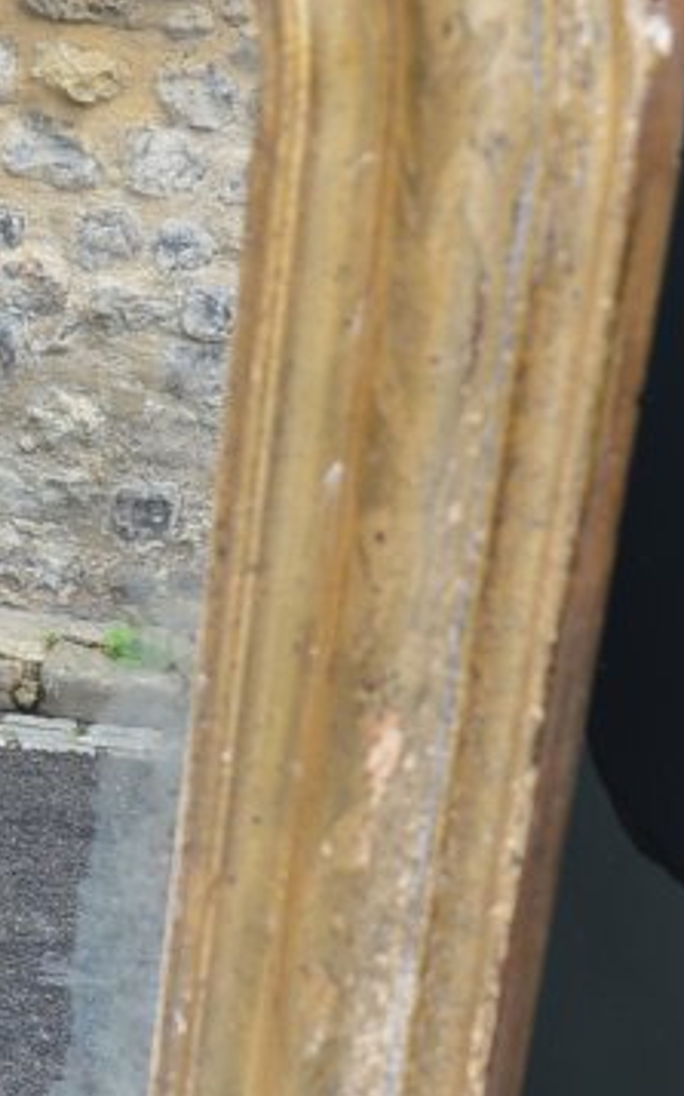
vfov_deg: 19.1
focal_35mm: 108
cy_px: 949
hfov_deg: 11.7
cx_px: -304
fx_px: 3214
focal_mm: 21
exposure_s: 1/50
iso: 100
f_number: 5
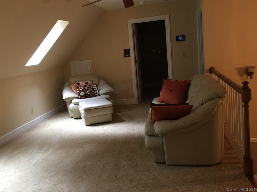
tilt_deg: -7.0
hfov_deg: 55.2
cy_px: 83
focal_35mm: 33
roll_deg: +4.7
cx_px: 113
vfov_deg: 42.9
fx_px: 245
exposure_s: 1/15
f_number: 2.2
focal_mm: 4.15
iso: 80
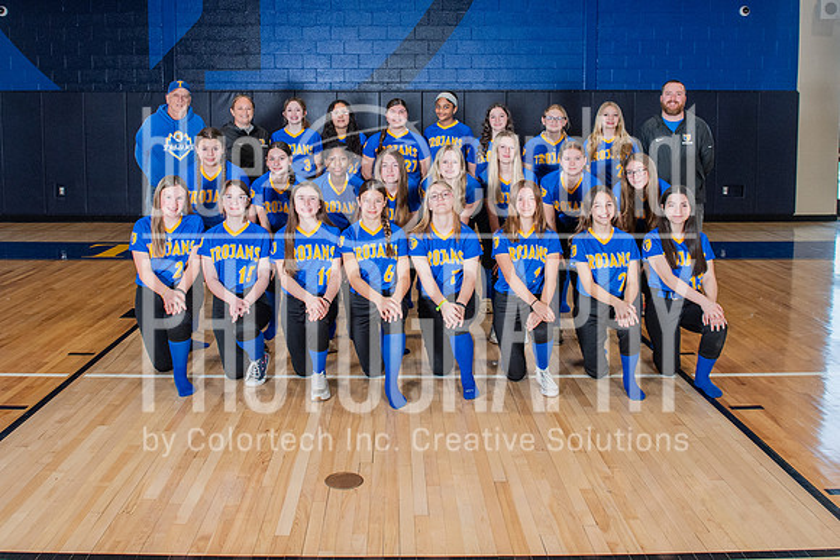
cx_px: 399
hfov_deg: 56.8
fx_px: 776
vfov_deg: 39.3
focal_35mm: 33
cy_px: 190
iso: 1600
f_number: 6.3
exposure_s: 1/200
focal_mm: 24
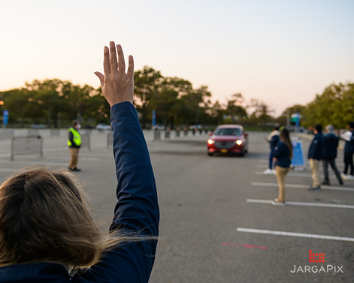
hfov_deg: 48.8
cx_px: 144
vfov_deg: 40.1
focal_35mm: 37
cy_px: 144
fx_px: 388
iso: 200
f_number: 3.2
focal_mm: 32
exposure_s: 1/320
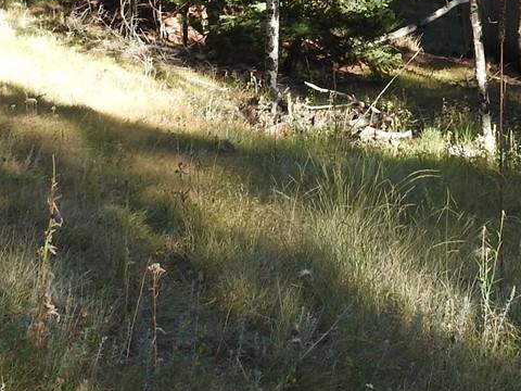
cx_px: 365
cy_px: 27
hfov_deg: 19.5
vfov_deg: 14.6
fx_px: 1505
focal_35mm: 100
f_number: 3.5
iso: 100
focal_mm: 5.4
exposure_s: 1/160
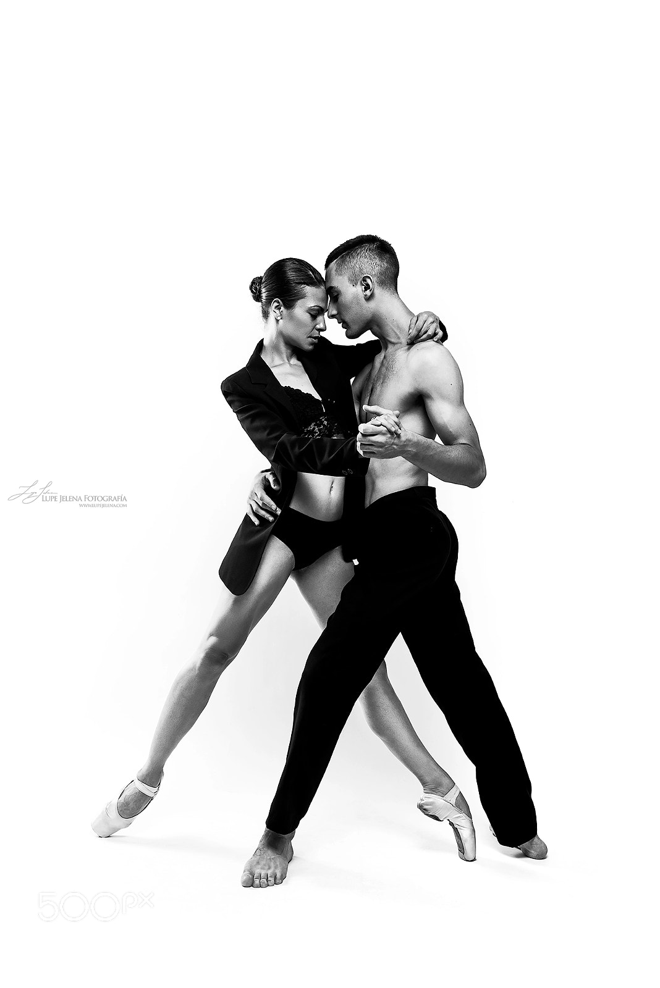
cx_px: 330
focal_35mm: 50
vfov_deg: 39.6
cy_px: 494
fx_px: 1374
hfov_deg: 27.0
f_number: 8
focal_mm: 50
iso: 200
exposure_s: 1/160
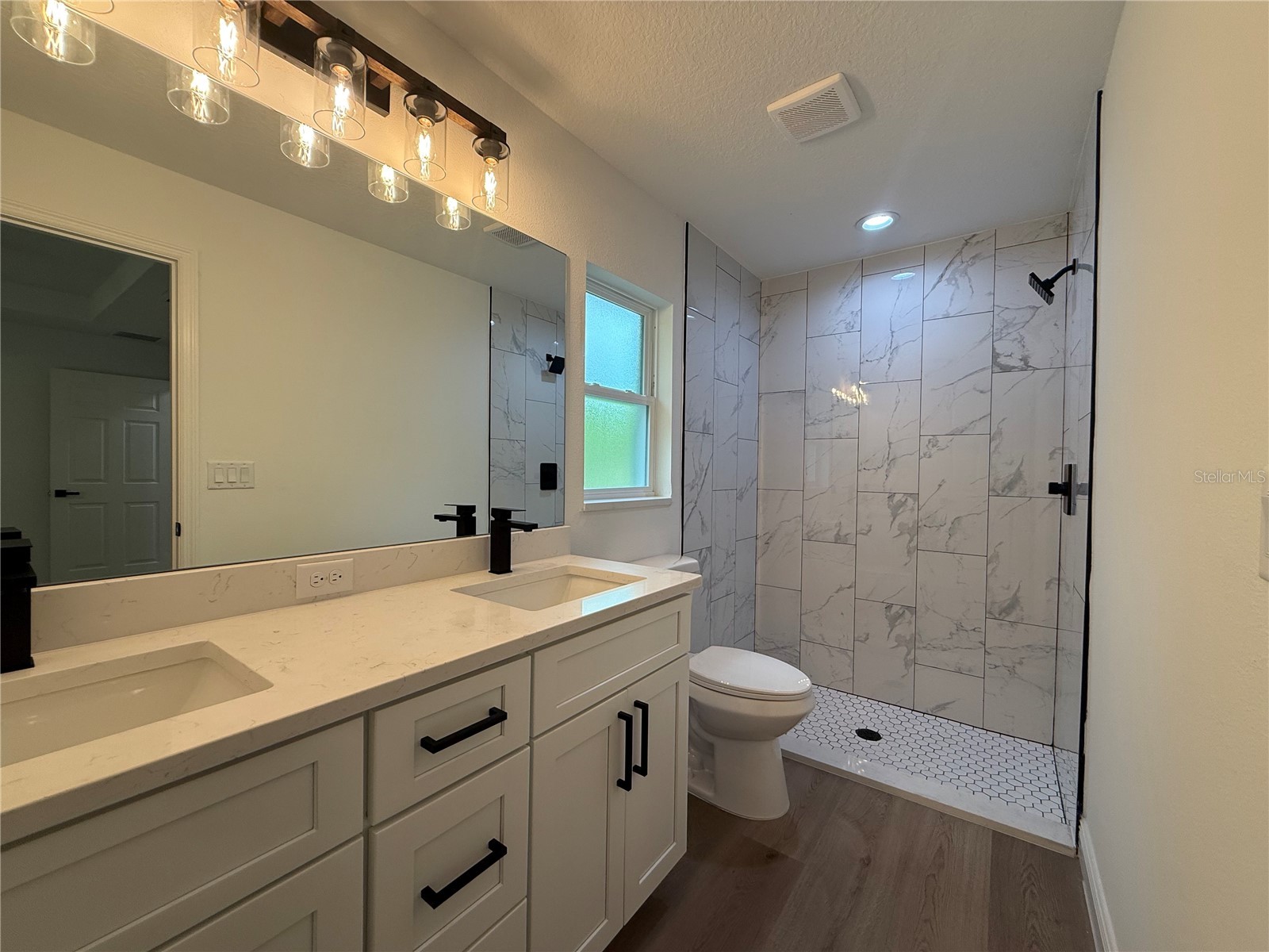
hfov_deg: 102.1
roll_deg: -0.7
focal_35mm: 14
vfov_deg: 85.7
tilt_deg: -1.0
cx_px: 634
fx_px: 513
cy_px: 476
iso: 80
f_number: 2.2
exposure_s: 1/120
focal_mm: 2.22
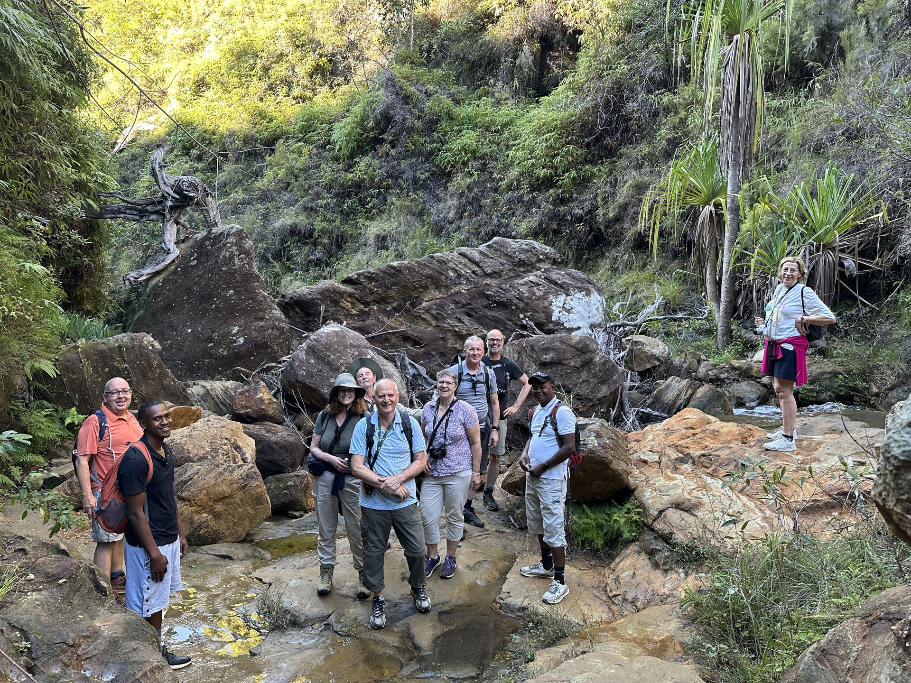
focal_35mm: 25
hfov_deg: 69.4
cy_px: 330
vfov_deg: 54.9
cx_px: 452
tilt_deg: -4.7
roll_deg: -1.2
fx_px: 658
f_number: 1.78
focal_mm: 6.86
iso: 125
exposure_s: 1/121
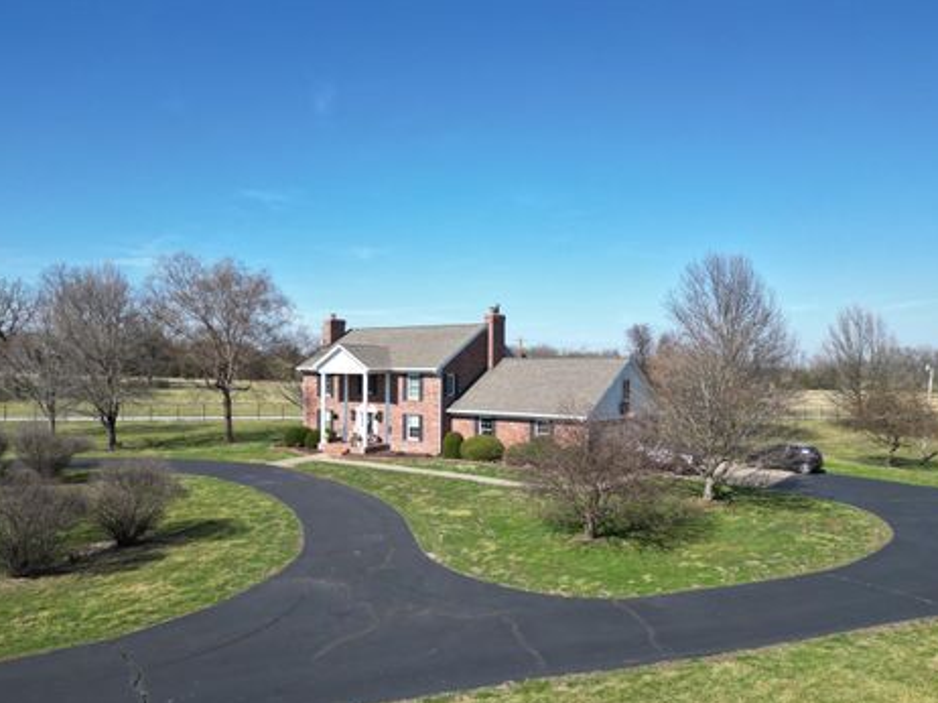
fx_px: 704
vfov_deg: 53.0
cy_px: 379
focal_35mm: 26
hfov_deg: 67.3
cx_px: 465
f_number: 1.7
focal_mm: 6.72
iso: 100
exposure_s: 1/2000
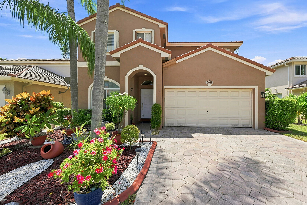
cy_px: 102
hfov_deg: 104.3
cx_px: 154
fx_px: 119
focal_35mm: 14
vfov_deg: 81.2
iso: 100
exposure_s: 1/200
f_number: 9
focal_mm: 14
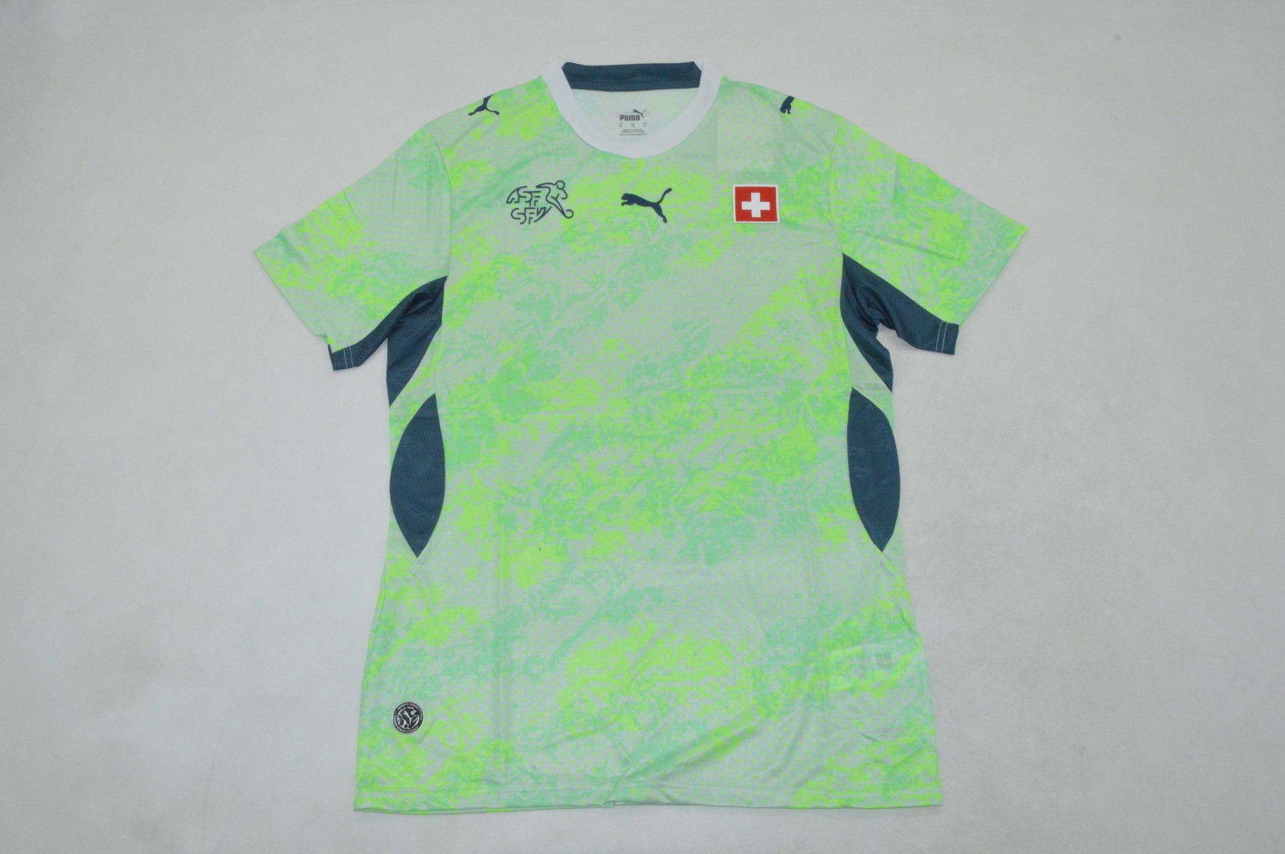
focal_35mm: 32
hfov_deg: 59.5
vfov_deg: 41.6
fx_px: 1123
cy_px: 427
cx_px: 642
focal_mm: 21
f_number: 25
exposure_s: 1/200
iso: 3200
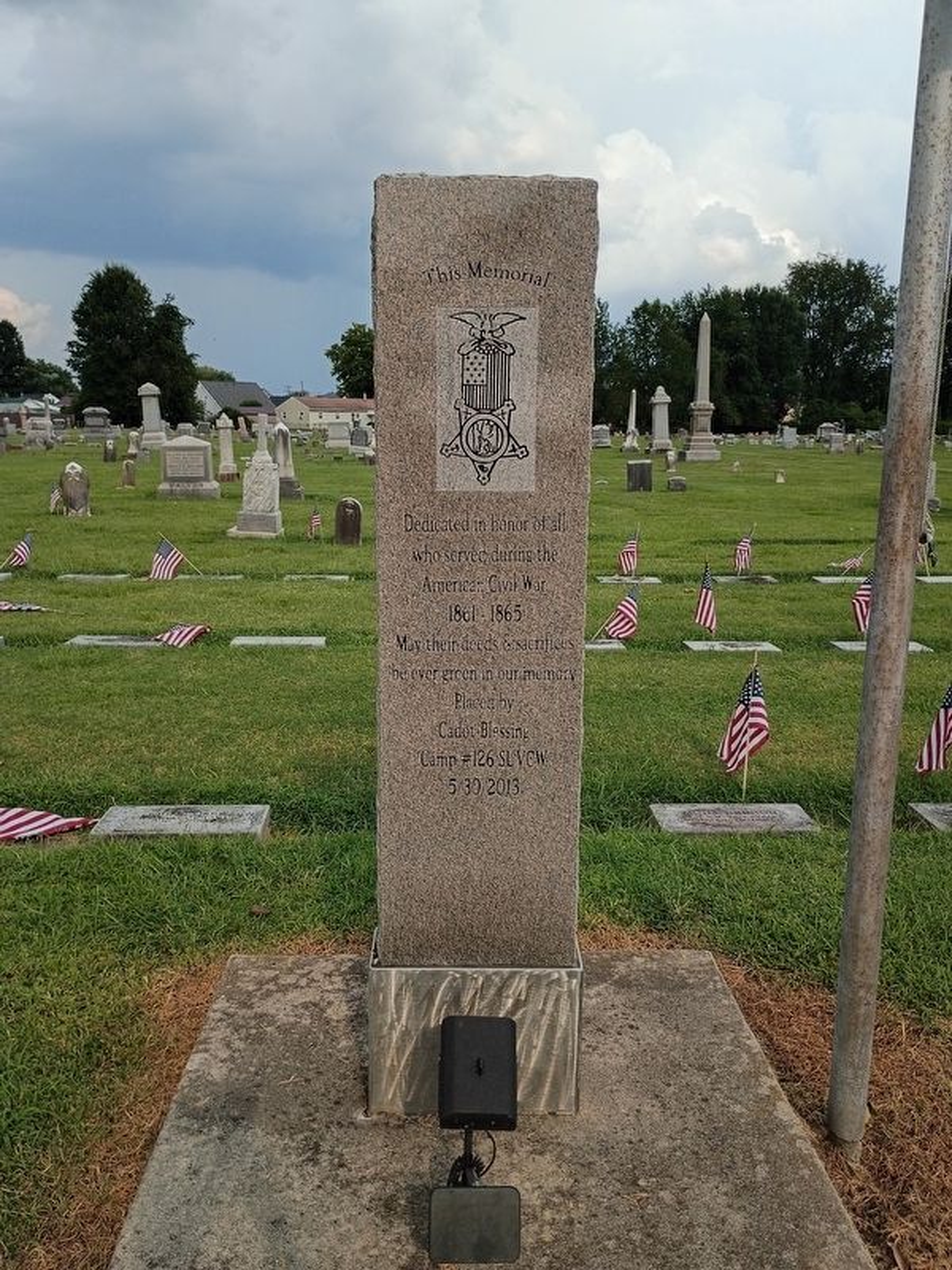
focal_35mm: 29
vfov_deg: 61.7
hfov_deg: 48.2
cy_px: 635
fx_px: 1063
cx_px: 476
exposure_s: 1/822
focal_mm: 4.27
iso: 100
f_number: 1.8
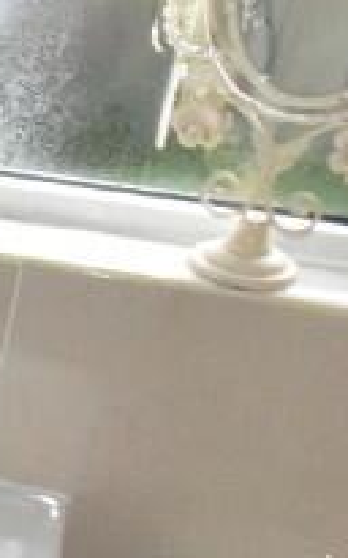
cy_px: 573
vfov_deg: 18.9
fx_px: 1625
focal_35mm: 107
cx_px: -478
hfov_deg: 10.6
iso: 6400
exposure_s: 1/200
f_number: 25
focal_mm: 14
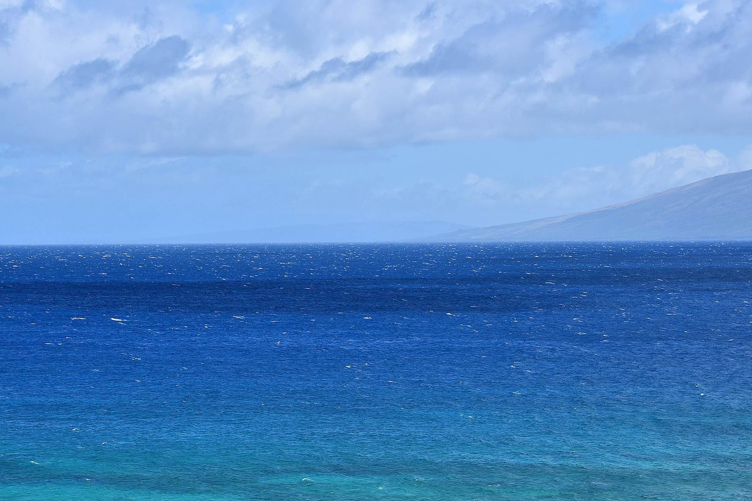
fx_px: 2736
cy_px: 262
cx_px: 339
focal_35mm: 131
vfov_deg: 10.5
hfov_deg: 15.6
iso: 100
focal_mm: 82
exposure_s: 1/200
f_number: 13
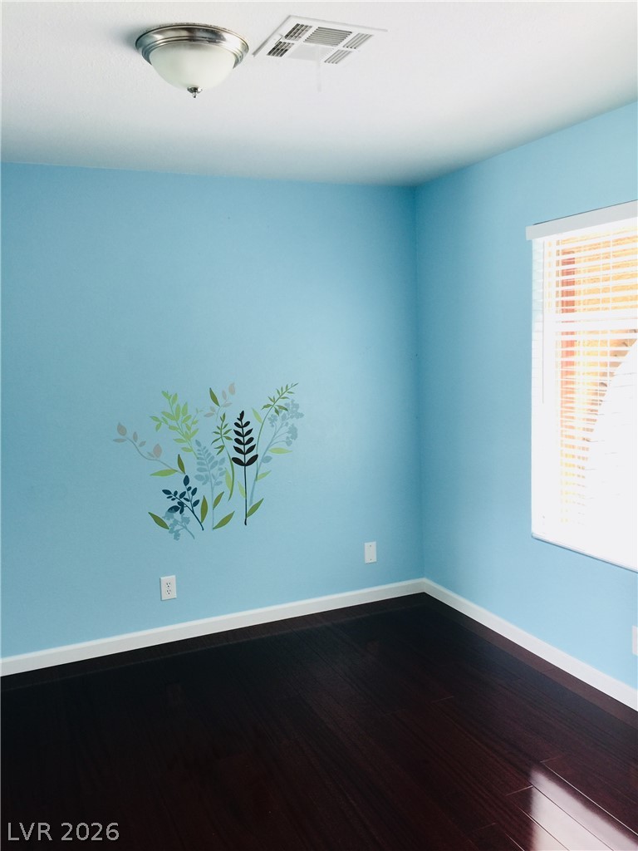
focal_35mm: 29
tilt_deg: -5.7
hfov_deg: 48.2
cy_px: 426
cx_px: 319
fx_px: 713
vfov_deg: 61.7
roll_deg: +3.0
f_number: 2.2
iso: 32
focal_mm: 4.15
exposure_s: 1/15
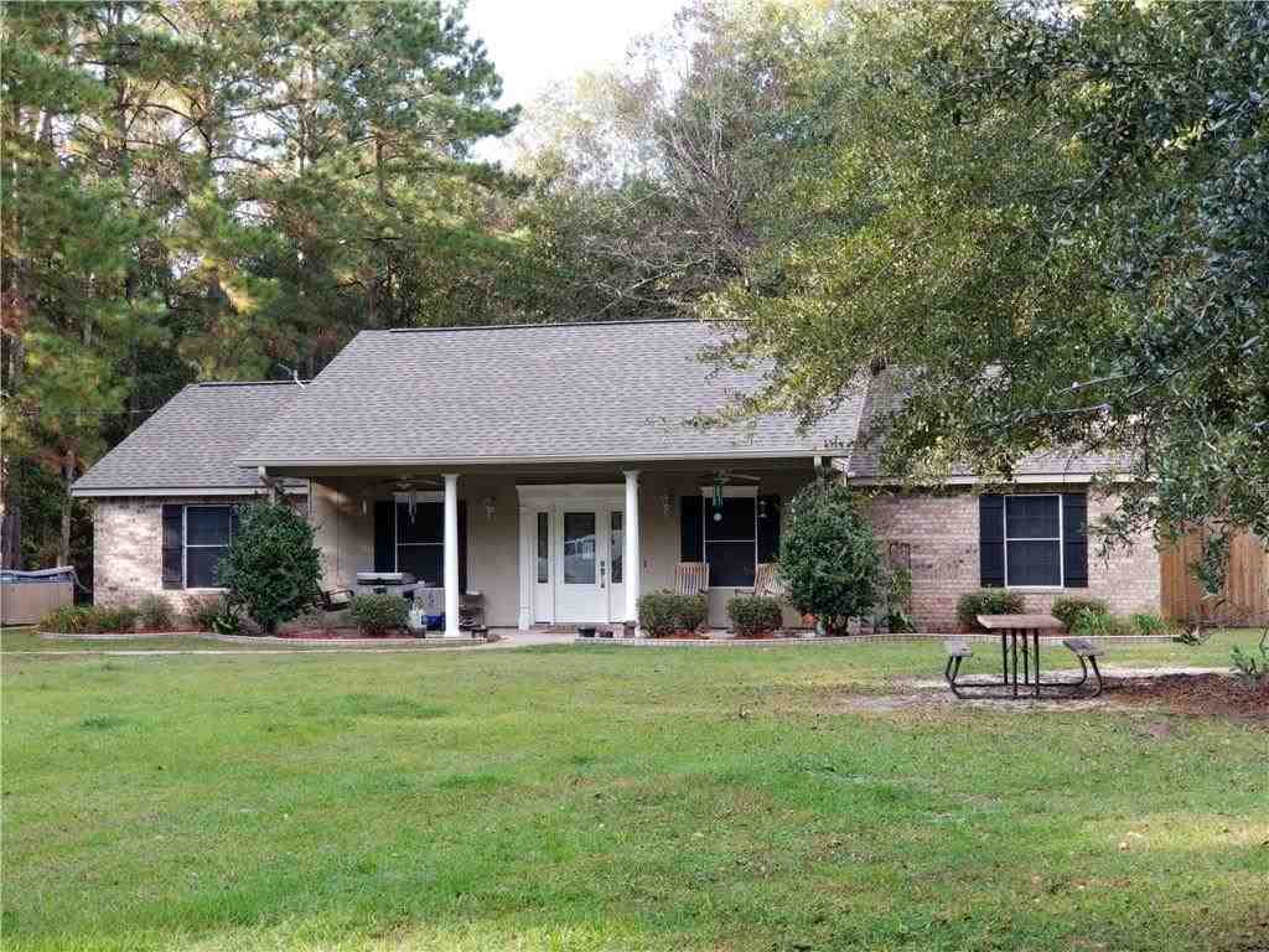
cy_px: 476
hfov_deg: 36.8
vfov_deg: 28.0
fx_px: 1906
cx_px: 634
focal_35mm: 52
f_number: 2.4
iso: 40
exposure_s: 1/120
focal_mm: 6
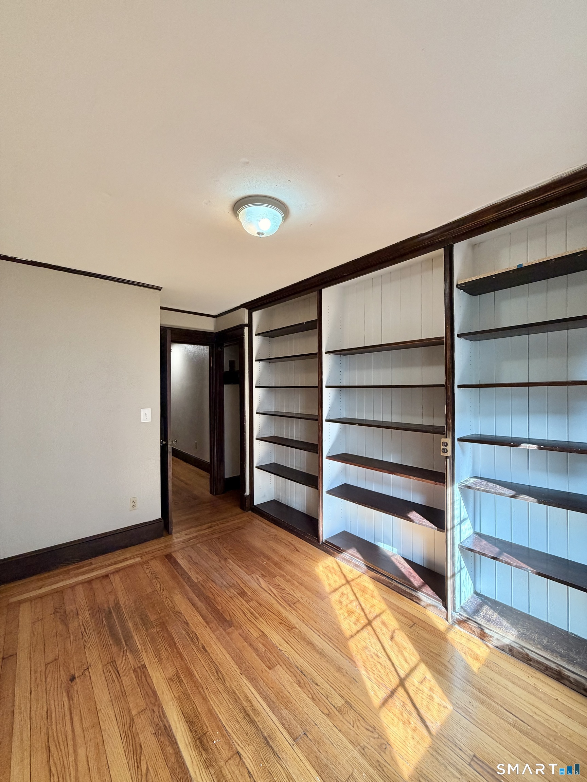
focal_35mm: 14
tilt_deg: -0.7
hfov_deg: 85.7
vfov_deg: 102.1
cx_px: 294
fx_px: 317
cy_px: 391
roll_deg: -0.2
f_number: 2.2
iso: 160
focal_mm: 2.22
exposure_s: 1/120
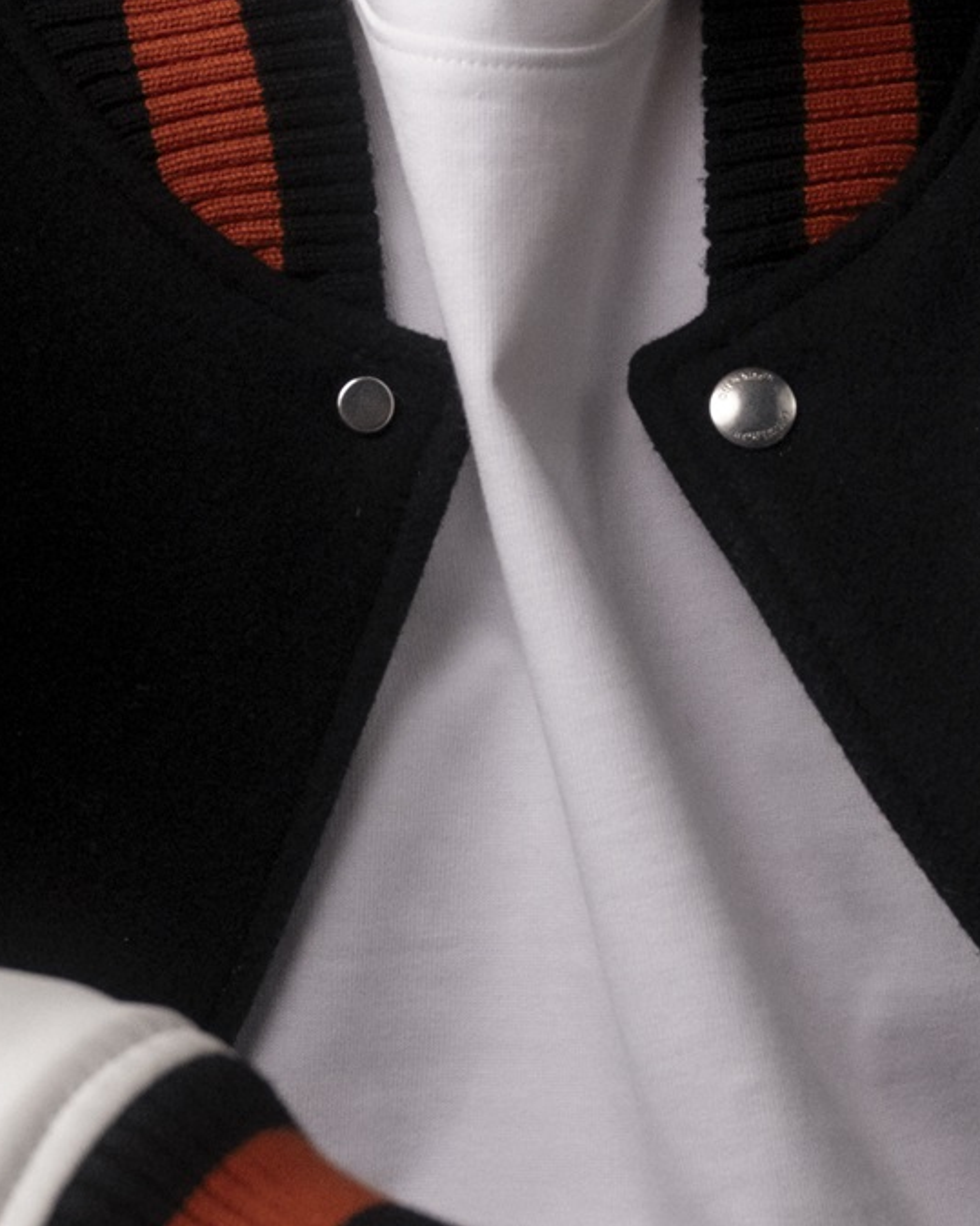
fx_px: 10009
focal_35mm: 276
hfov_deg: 5.6
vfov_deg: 7.0
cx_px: 731
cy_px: 820
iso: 400
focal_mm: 48
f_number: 5.6
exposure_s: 1/200
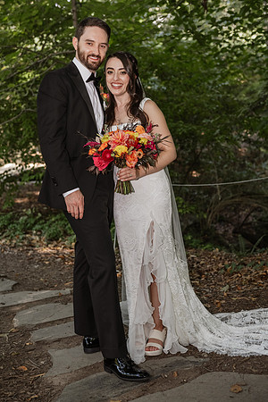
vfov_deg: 39.6
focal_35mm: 50
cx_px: 134
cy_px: 201
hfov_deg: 27.0
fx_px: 558
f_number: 3.2
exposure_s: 1/250
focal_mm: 50
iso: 800
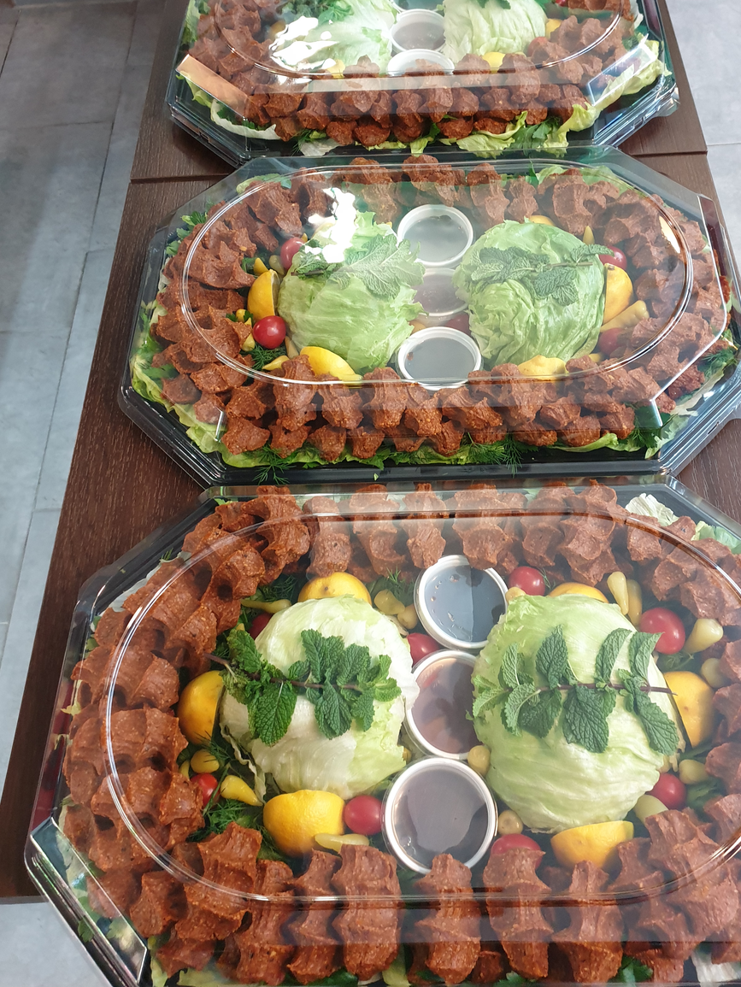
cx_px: 435
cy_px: 407
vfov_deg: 55.0
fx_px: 941
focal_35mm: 33
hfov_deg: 42.8
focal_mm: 4.3
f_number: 1.5
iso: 250
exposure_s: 1/33
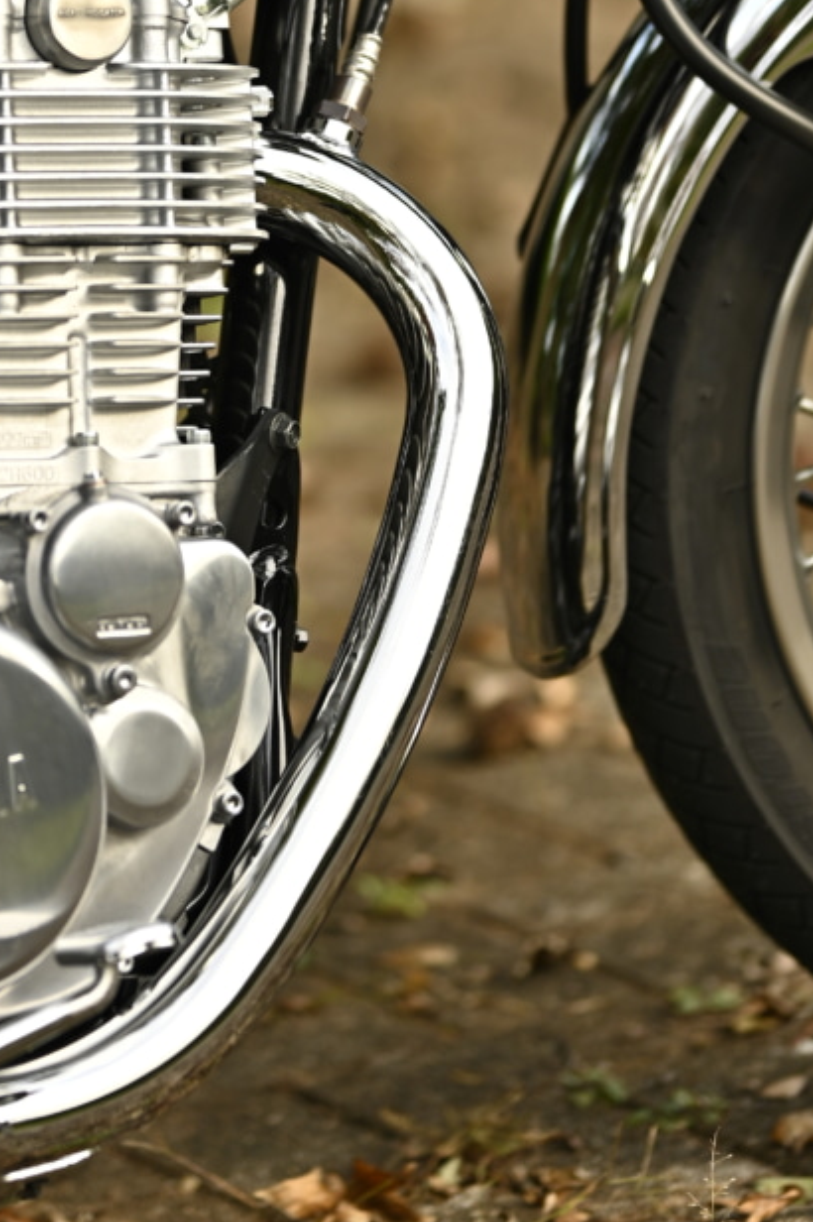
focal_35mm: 329
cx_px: 232
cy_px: 109
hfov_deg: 4.2
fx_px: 11157
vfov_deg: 6.3
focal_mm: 135
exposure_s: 1/1000
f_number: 1.8
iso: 64
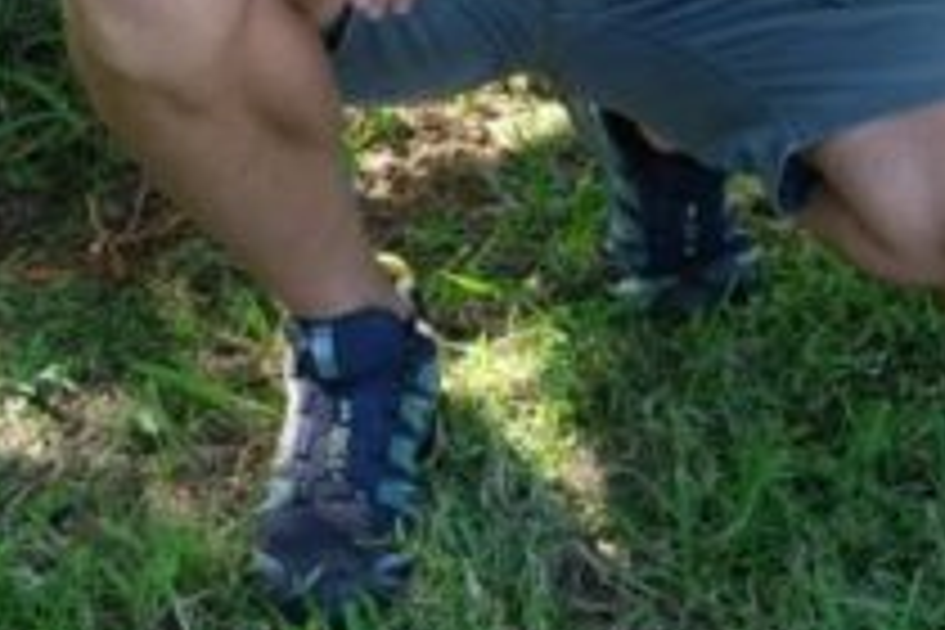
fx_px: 3360
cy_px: 50
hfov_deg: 15.5
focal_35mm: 128
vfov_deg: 10.6
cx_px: 1112
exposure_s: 1/125
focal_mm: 23.3
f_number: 3.2
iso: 200
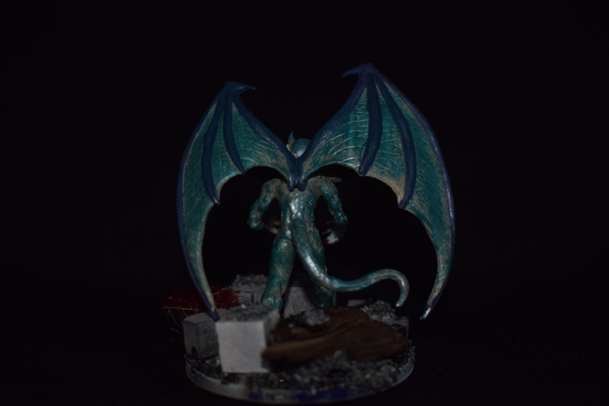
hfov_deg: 38.9
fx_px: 863
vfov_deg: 26.5
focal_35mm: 51
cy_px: 203
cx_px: 304
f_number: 4.5
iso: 100
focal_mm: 34
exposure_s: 1/30
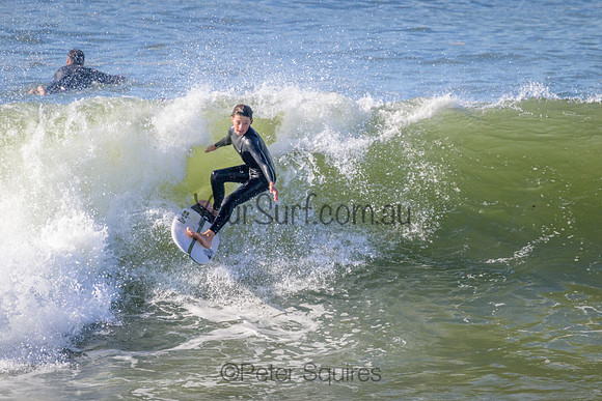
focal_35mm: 902
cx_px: 308
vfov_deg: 1.5
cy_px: 191
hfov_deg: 2.3
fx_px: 15083
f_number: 11
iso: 1100
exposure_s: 1/2000
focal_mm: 800
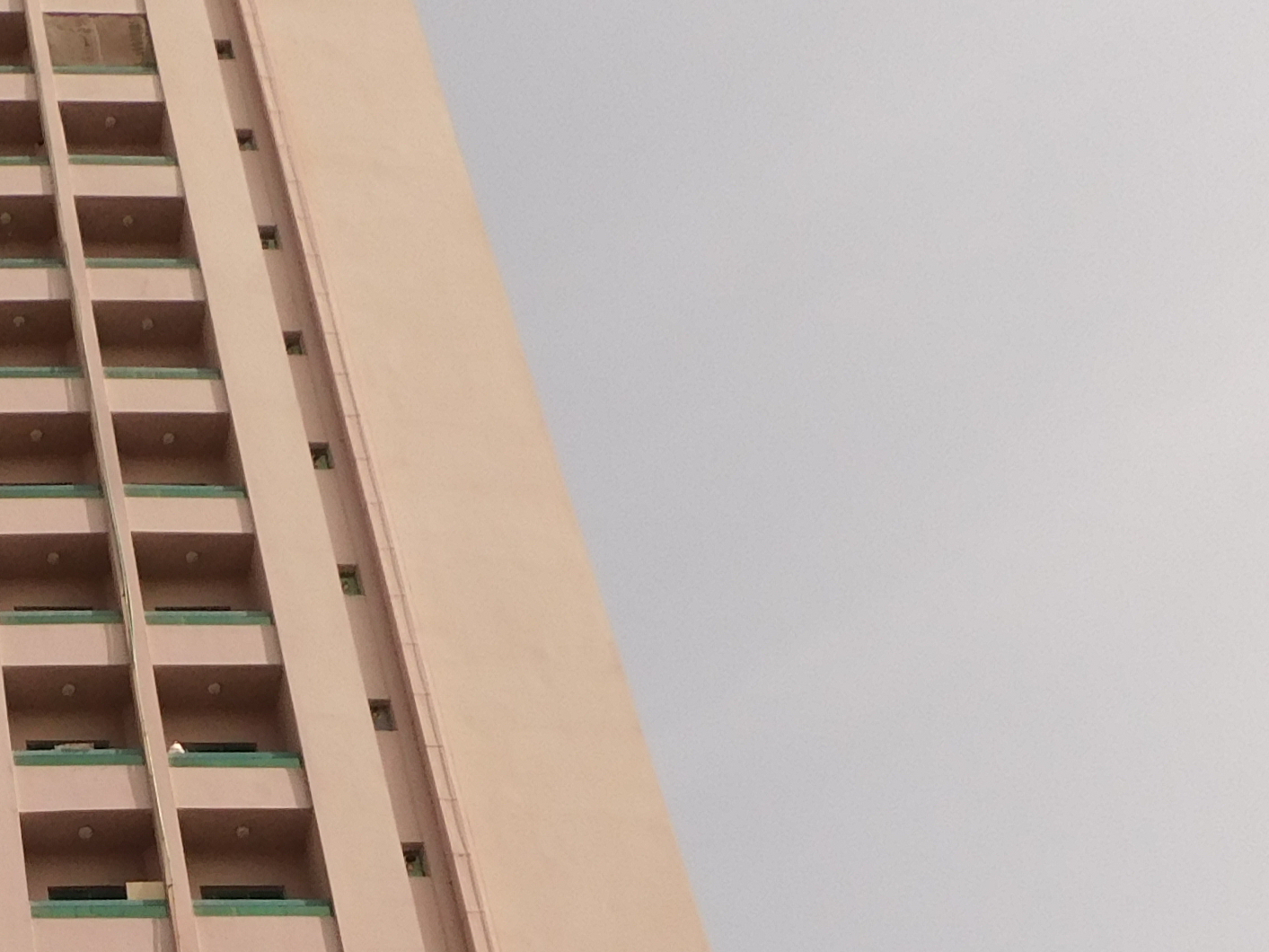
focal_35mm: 75
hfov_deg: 24.3
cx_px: -128
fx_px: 2750
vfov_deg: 18.4
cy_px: 1220
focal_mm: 4
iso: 125
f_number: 6
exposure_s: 1/640
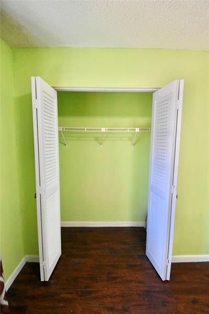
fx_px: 131
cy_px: 157
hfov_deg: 77.3
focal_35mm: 15
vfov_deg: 100.4
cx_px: 104
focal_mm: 10
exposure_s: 1/125
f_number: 4.5
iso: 4500
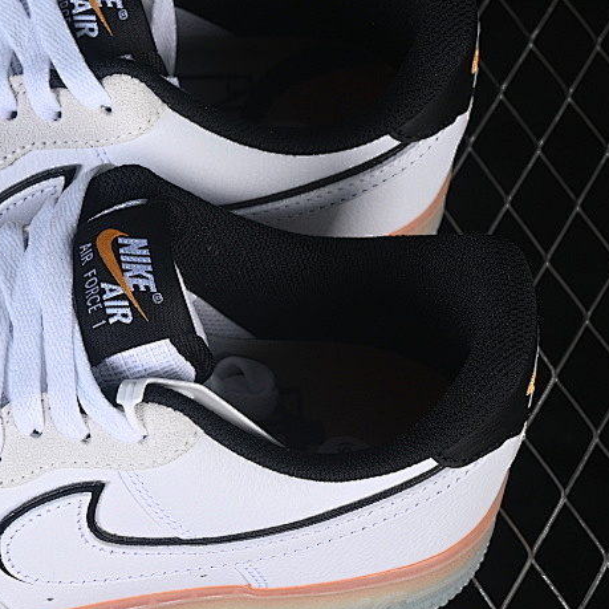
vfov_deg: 11.6
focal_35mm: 150
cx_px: 29
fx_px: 2986
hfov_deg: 11.6
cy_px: 295
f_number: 7.1
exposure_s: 1/80
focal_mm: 50
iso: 160
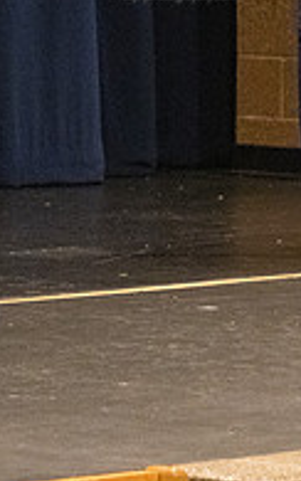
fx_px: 7607
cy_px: -67
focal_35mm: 580
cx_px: 181
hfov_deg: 2.3
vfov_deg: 3.6
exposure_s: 1/250
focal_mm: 165
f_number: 4.5
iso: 8000
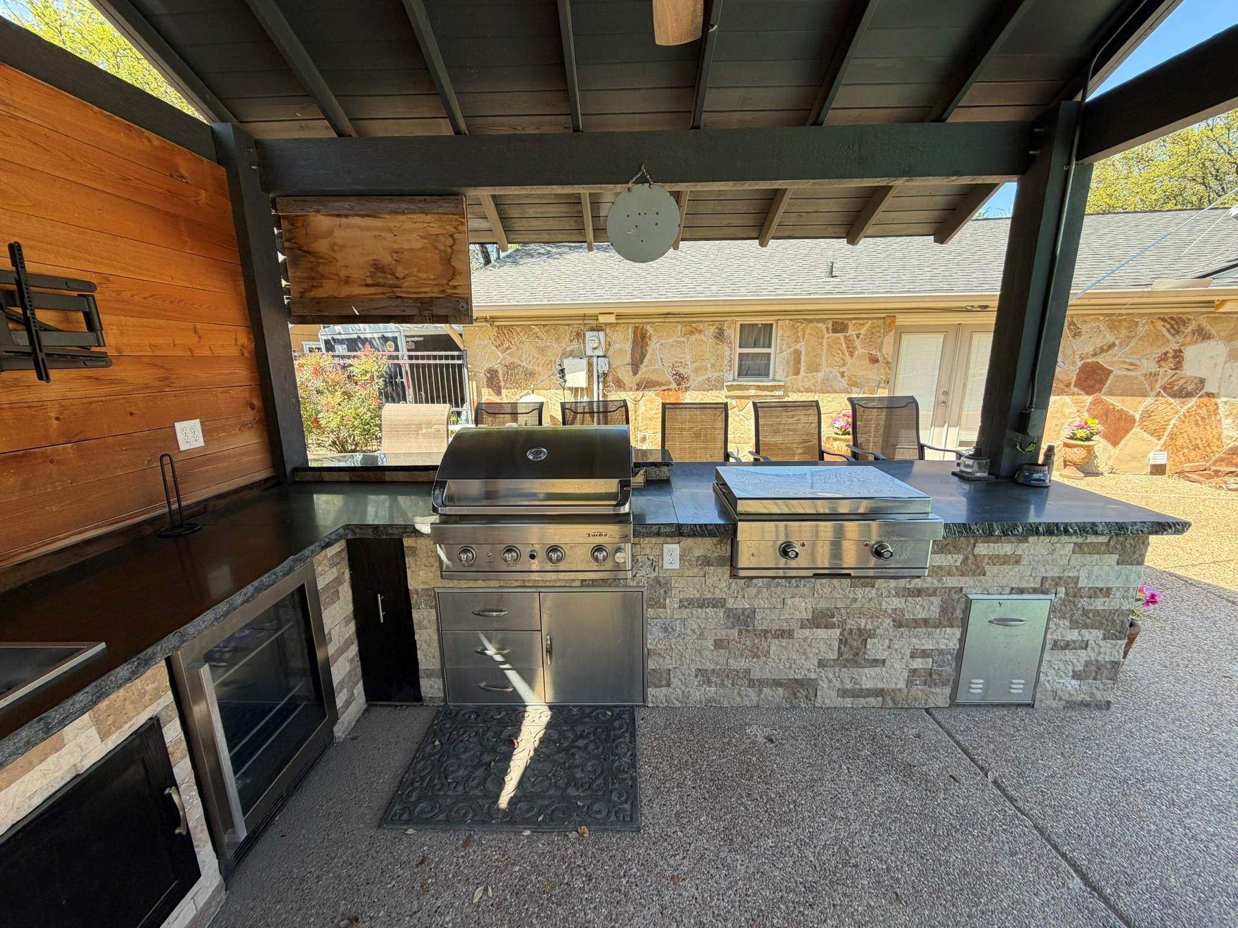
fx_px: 501
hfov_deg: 102.1
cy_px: 464
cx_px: 619
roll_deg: +0.9
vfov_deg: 85.7
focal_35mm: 14
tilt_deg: -12.2
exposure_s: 1/192
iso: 40
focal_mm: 2.22
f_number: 2.2
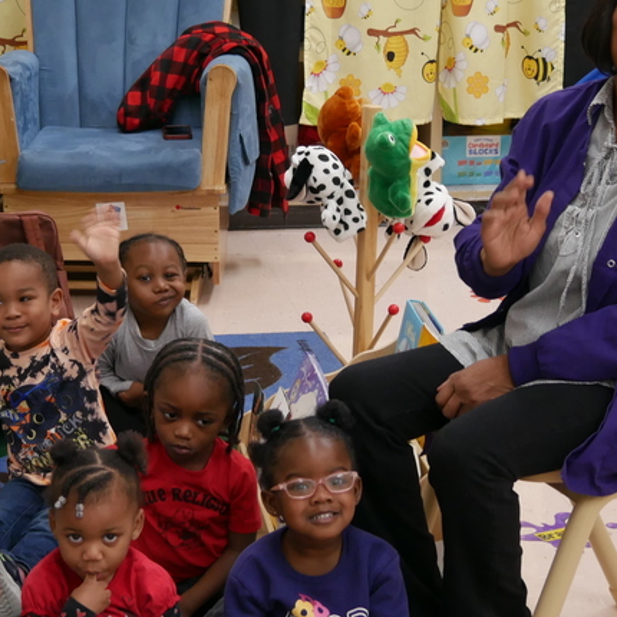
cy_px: 283
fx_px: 2037
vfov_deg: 17.2
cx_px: 93
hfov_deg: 17.0
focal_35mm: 101
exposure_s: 1/60
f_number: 4.1
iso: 640
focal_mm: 24
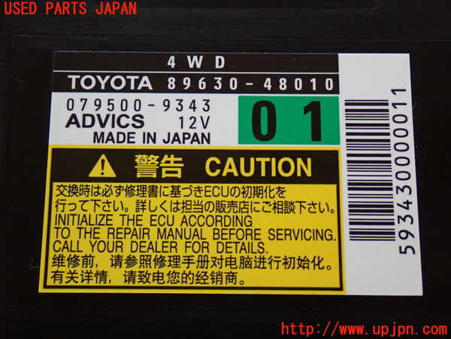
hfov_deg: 29.0
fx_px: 873
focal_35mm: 67
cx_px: 226
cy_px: 170
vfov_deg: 21.9
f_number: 3.8
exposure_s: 1/50
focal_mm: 11.88
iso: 800
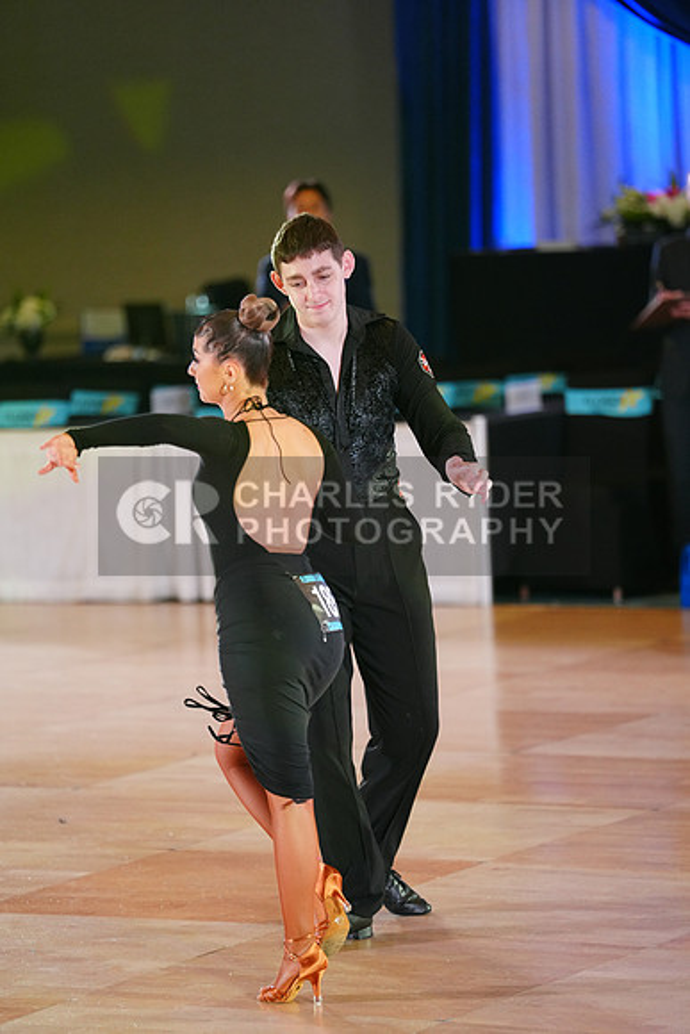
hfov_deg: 8.2
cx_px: 345
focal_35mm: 167
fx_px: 4798
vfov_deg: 12.3
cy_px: 517
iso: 2500
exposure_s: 1/500
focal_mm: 167
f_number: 2.8
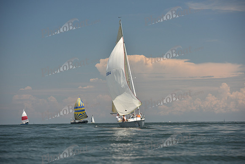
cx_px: 122
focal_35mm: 120
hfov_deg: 17.1
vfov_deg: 11.4
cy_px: 82
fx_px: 817
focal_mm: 120
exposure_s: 1/2000
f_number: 4.5
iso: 320
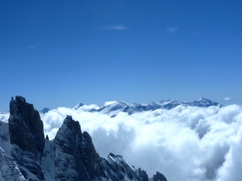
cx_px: 104
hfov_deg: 36.8
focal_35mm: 52
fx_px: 363
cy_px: 159
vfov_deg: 27.1
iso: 80
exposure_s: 1/400
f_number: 10
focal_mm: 4.9
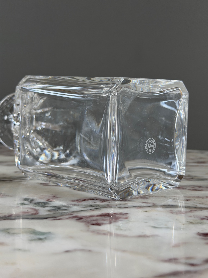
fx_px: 385
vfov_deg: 39.7
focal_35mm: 48
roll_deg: -1.0
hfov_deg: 30.3
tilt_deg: -5.8
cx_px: 104
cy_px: 139
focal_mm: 6.76
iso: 50
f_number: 1.78
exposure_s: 1/100
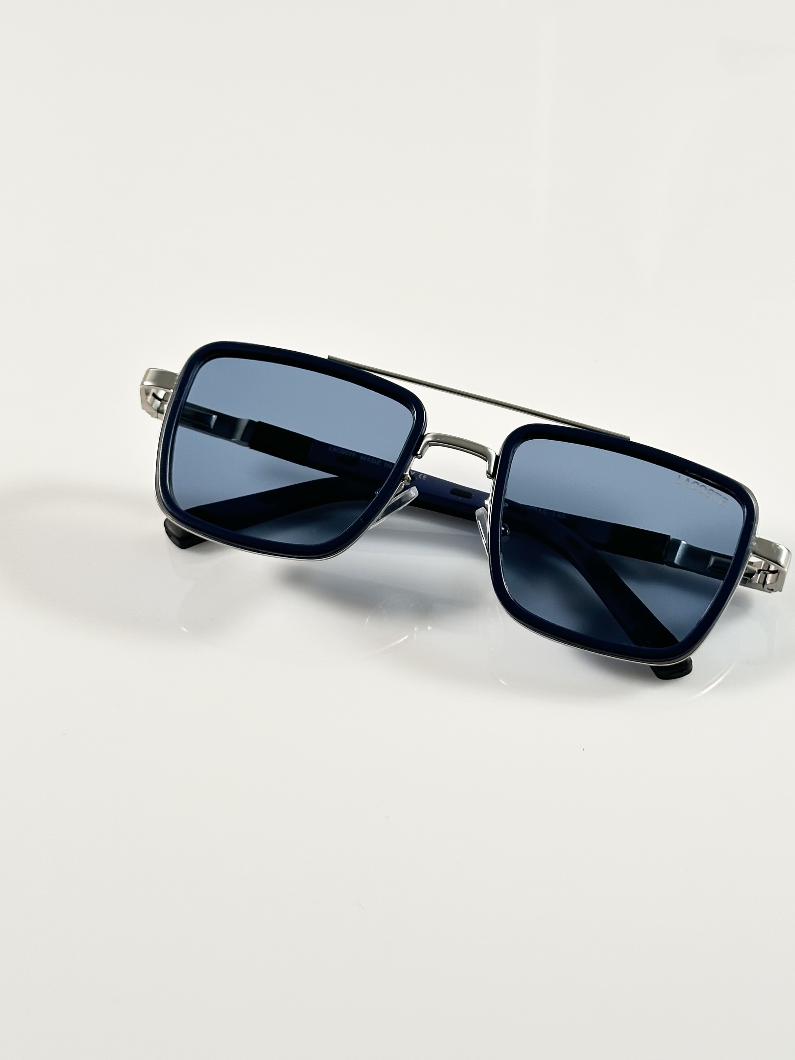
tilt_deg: -45.6
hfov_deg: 24.4
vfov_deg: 32.2
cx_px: 438
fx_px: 1838
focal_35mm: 60
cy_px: 507
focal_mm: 6.86
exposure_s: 1/100
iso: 80
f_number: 1.78
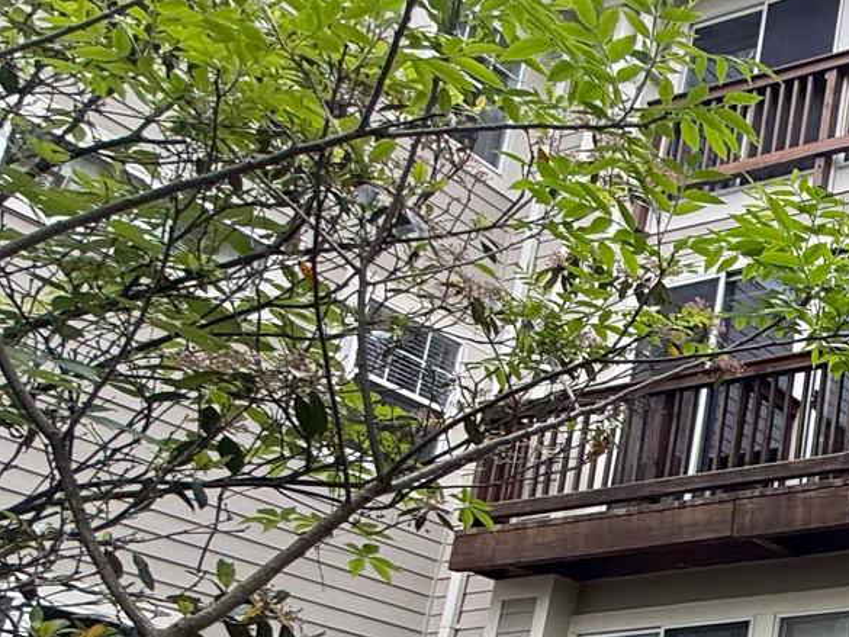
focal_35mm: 49
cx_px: 1369
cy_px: 708
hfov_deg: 25.3
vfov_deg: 27.1
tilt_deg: +15.1
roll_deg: -0.9
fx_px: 1202
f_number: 2.2
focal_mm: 2.22
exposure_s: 1/122
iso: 64
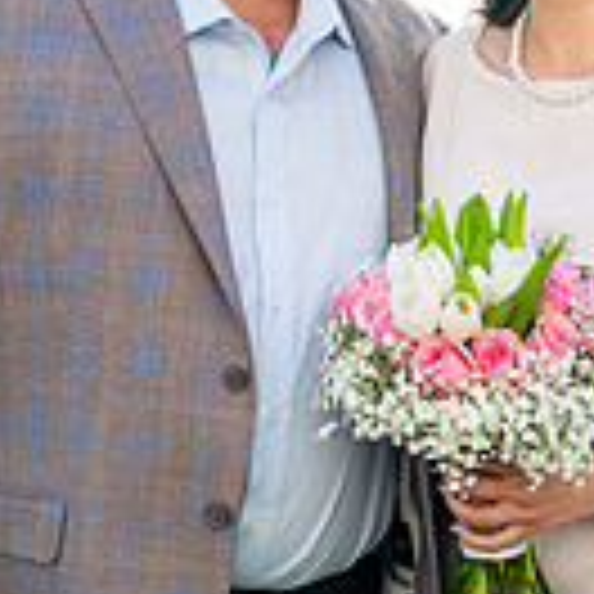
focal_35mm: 110
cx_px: 346
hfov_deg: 15.8
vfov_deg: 15.8
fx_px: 2136
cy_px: 382
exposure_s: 1/640
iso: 200
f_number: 3.5
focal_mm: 38
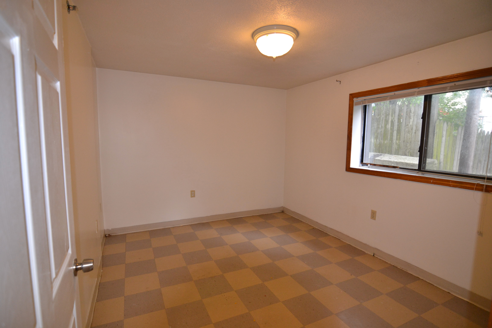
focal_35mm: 16
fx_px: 225
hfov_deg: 95.0
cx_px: 246
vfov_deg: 72.1
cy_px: 164
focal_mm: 11
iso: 720
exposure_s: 1/60
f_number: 2.8
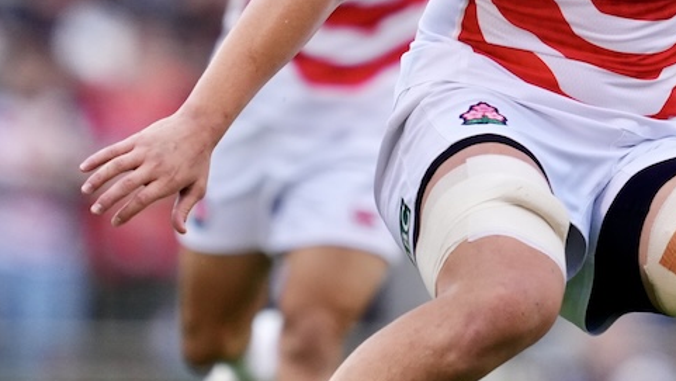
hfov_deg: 1.4
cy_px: -1
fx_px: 27992
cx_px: 606
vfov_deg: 0.8
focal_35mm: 1561
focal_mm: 560
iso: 1600
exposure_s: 1/1600
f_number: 4
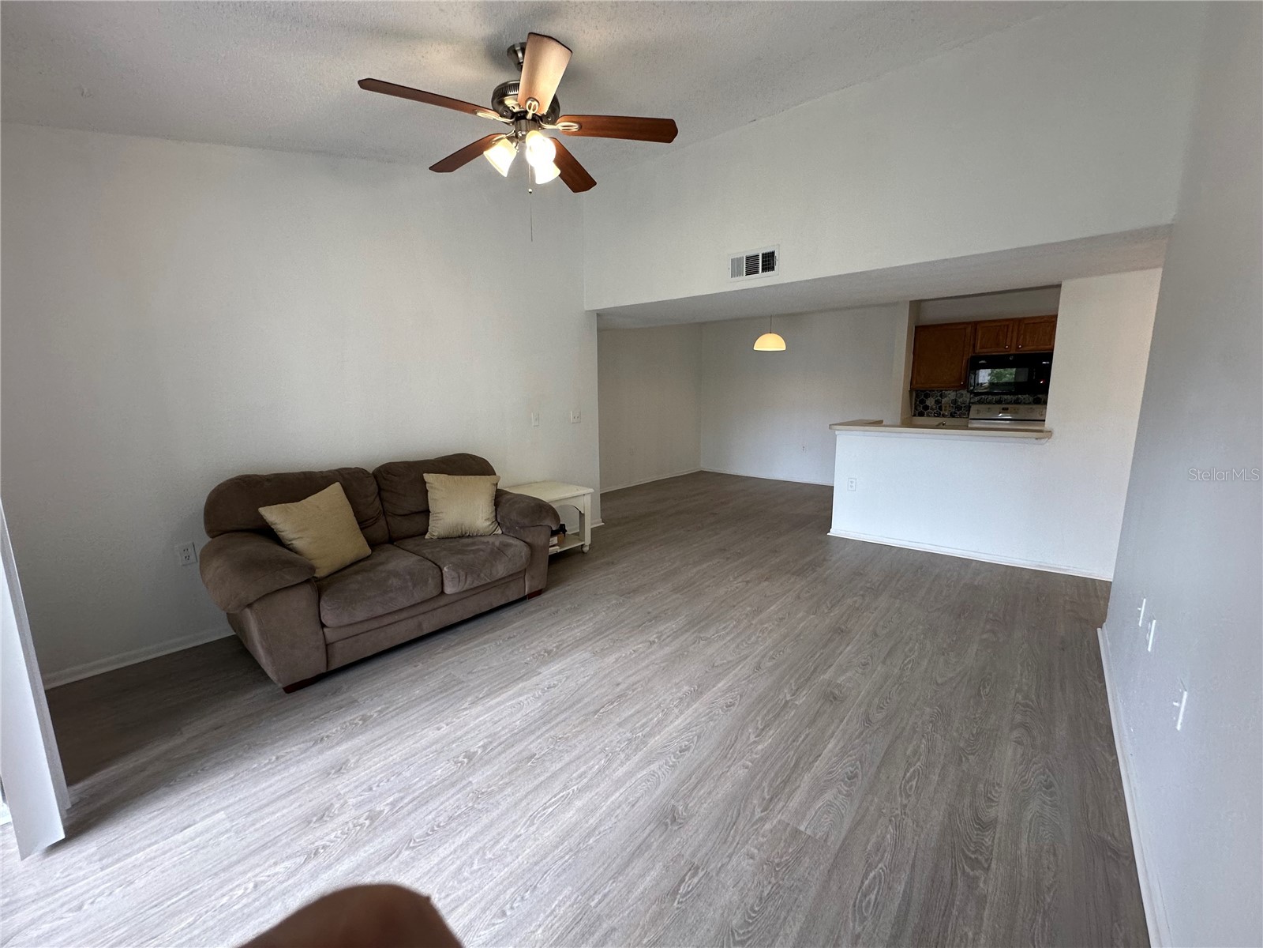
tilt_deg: -9.4
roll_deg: +0.0
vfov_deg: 85.7
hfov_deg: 102.1
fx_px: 511
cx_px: 632
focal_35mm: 14
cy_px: 474
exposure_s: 1/120
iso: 160
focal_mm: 2.22
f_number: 2.2
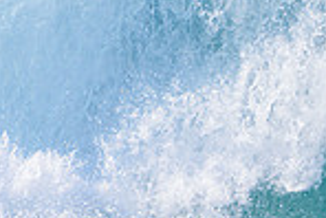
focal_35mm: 2943
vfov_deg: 0.5
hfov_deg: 0.7
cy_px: 265
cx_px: 582
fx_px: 26676
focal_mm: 500
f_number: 5.6
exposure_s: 1/2000
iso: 400
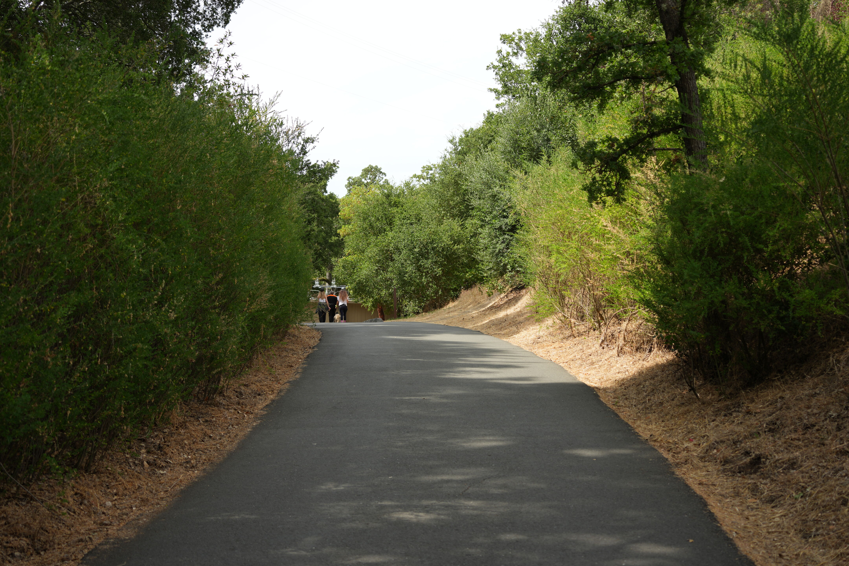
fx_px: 1179
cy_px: 283
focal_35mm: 50
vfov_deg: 27.0
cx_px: 424
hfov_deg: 39.6
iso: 125
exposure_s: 1/400
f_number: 4.5
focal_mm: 50
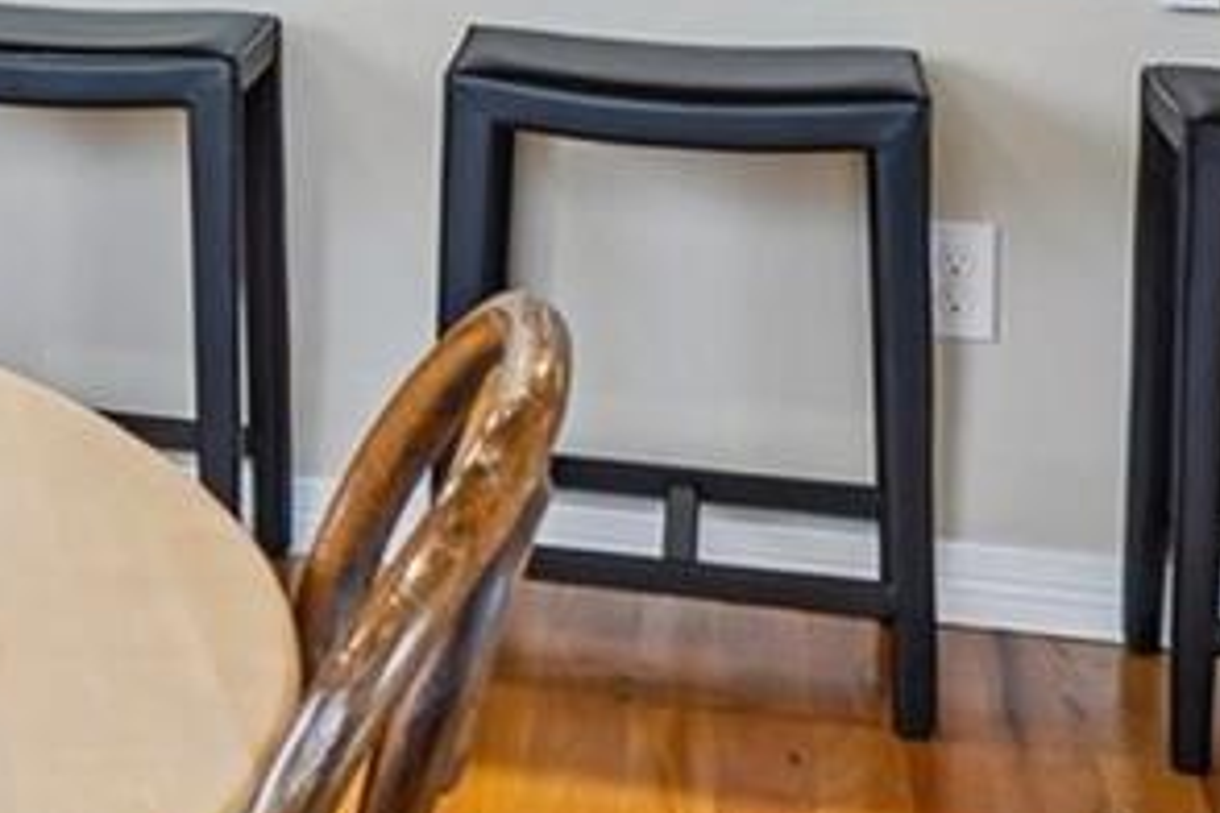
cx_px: -647
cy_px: -498
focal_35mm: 98
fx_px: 3321
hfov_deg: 18.3
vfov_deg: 13.0
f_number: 8
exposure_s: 1/6
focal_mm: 12
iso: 400
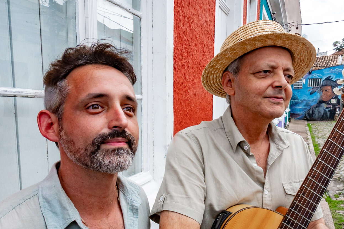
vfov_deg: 41.8
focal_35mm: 31
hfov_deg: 59.6
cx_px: 212
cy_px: 151
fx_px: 296
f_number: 11
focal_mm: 10
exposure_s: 1/200
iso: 400
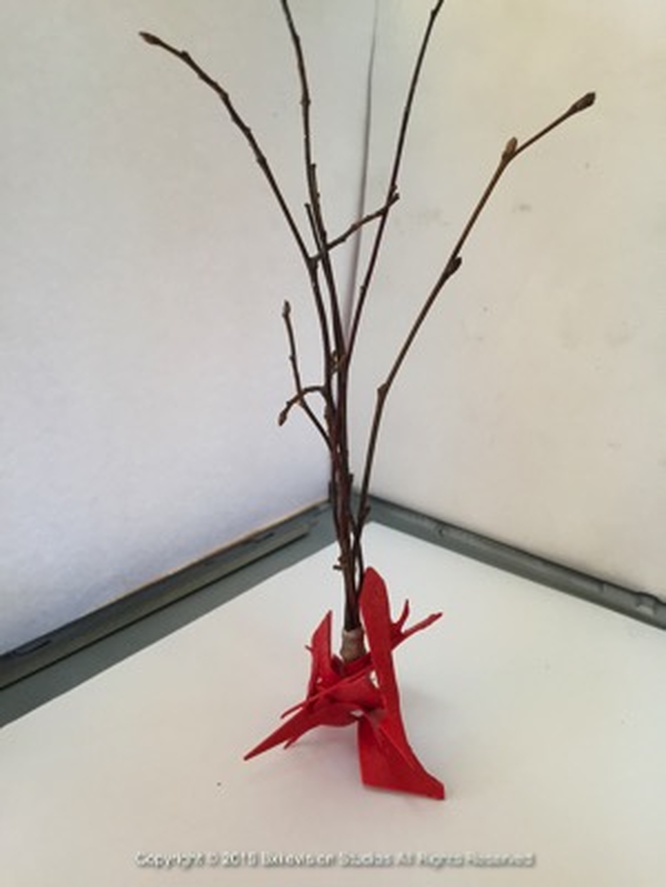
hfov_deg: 48.2
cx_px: 333
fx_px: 744
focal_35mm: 29
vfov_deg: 61.7
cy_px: 444
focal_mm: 4.15
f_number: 2.2
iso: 50
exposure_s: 1/30
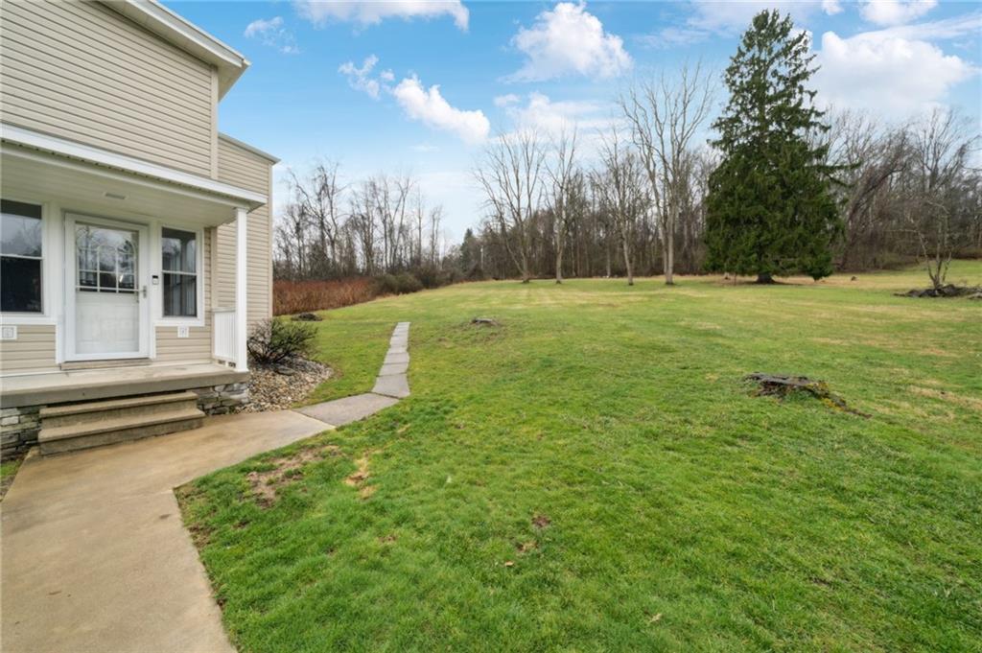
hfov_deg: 112.7
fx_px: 327
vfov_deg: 89.9
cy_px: 326
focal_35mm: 12
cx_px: 491
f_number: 11
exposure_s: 1/6
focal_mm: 12
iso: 50
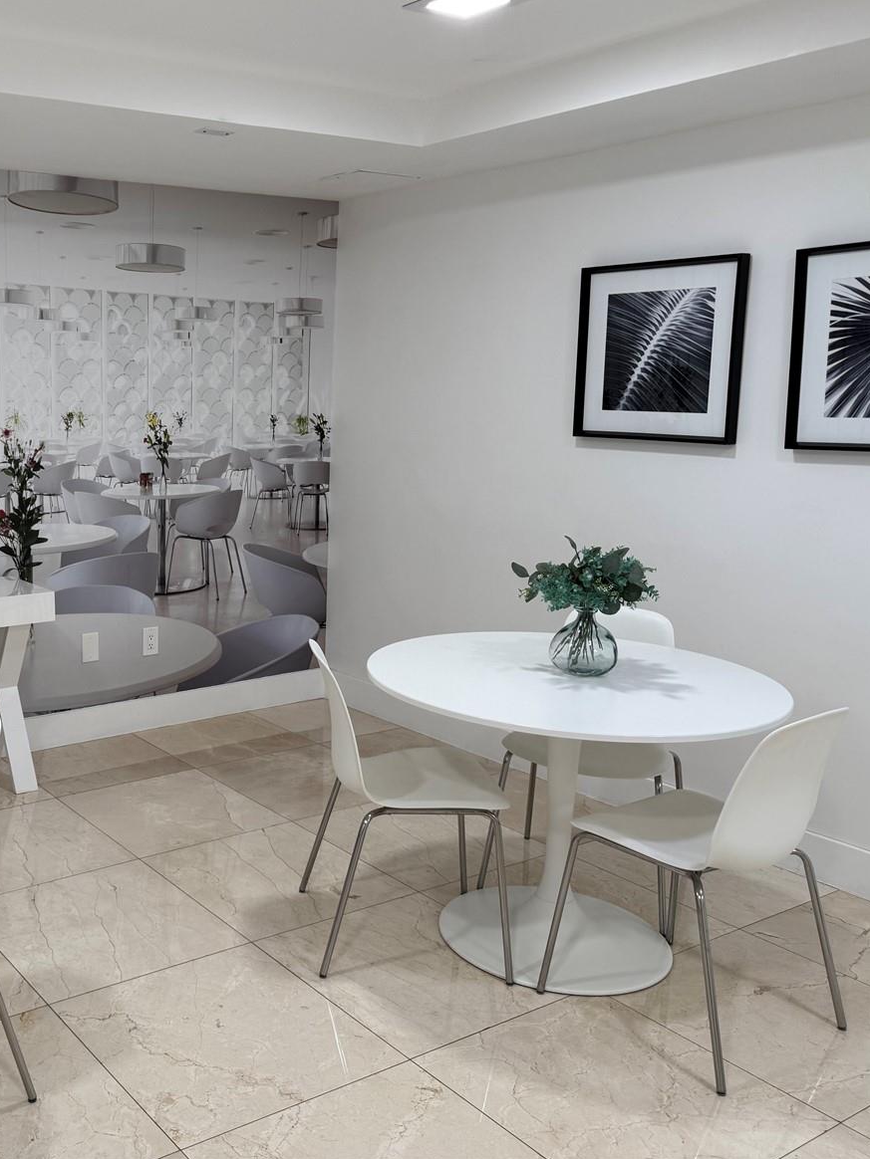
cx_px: 132
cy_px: 565
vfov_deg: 55.3
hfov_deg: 40.5
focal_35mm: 33
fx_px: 1106
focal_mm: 6.76
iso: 80
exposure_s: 1/120
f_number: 1.78
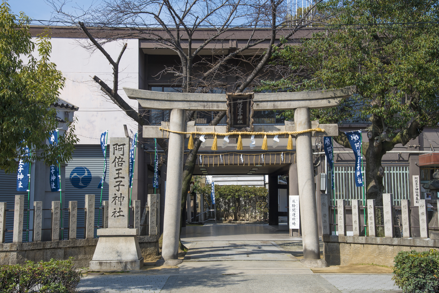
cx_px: 220
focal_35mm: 50
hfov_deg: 39.6
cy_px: 146
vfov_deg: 27.0
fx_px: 610
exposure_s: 1/200
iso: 100
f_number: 8
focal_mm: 50
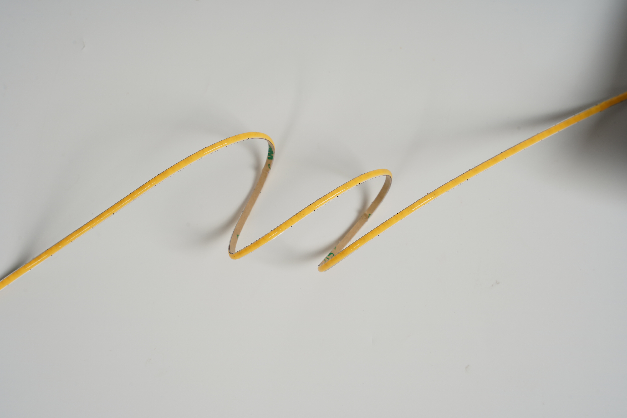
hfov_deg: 19.6
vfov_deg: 13.2
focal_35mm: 104
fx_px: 1811
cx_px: 314
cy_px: 209
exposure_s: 1/125
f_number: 14
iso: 100
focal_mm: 104
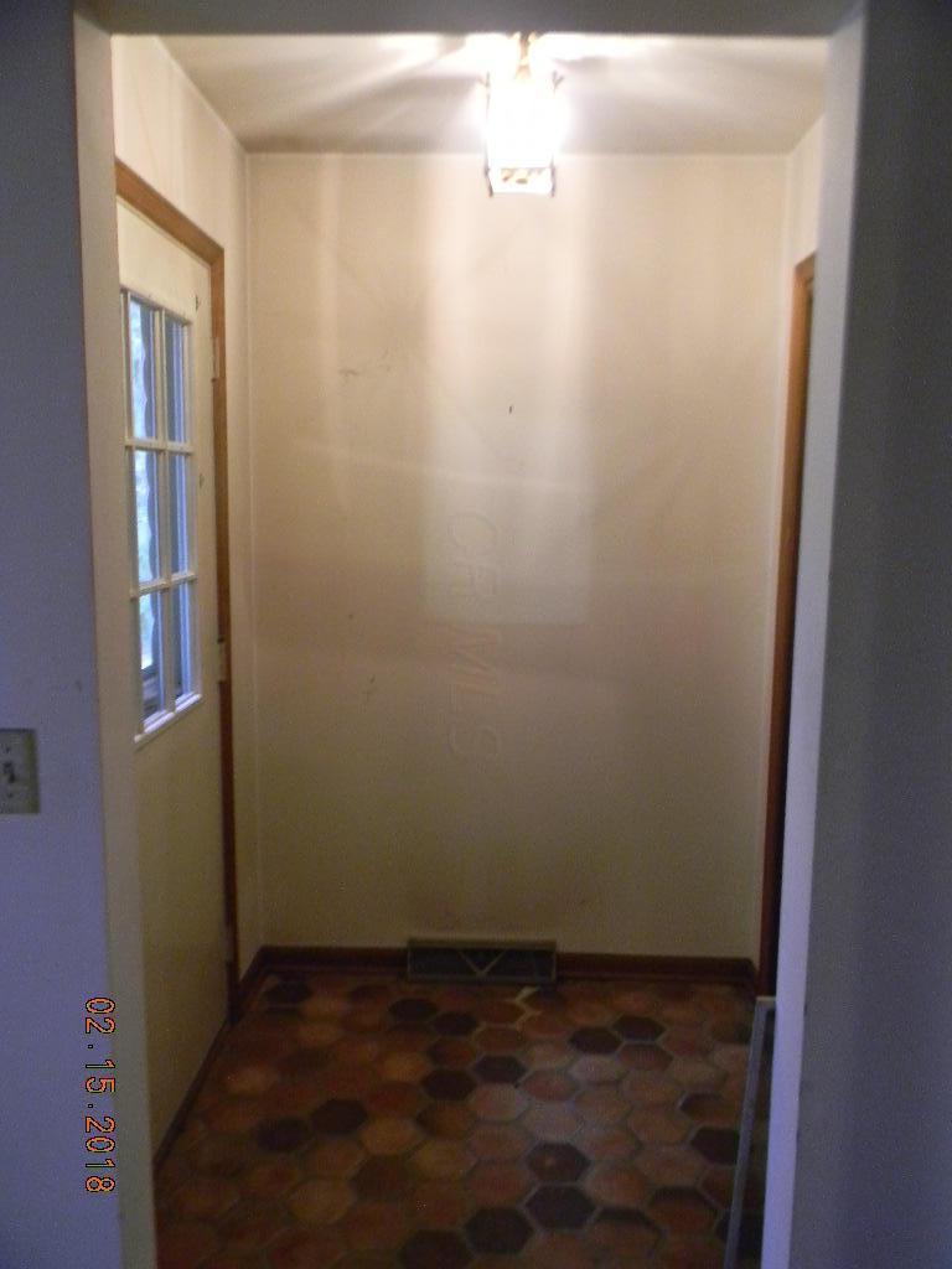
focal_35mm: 28
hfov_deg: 49.7
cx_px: 476
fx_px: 1027
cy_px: 634
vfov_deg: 63.4
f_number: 3.5
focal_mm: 5
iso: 400
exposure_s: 1/16.5
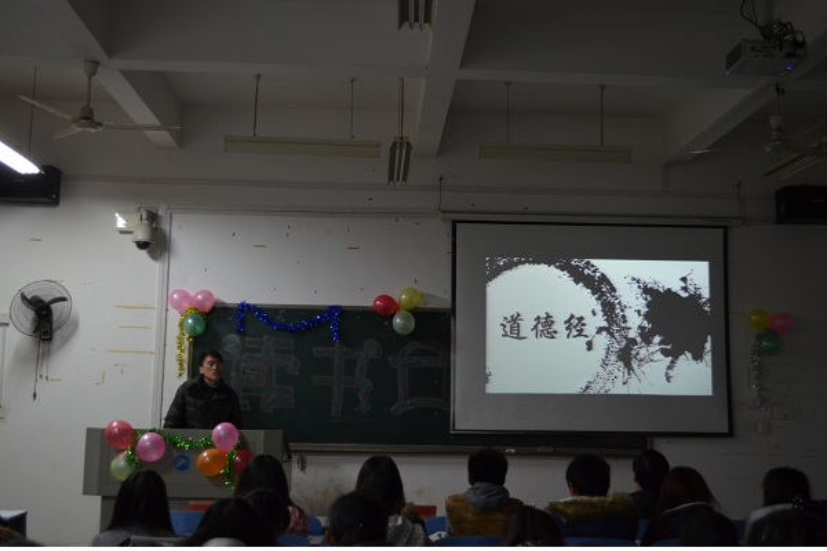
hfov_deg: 45.0
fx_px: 999
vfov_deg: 30.8
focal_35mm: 44
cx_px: 414
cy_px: 276
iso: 800
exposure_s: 1/30
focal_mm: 29
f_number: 4.5
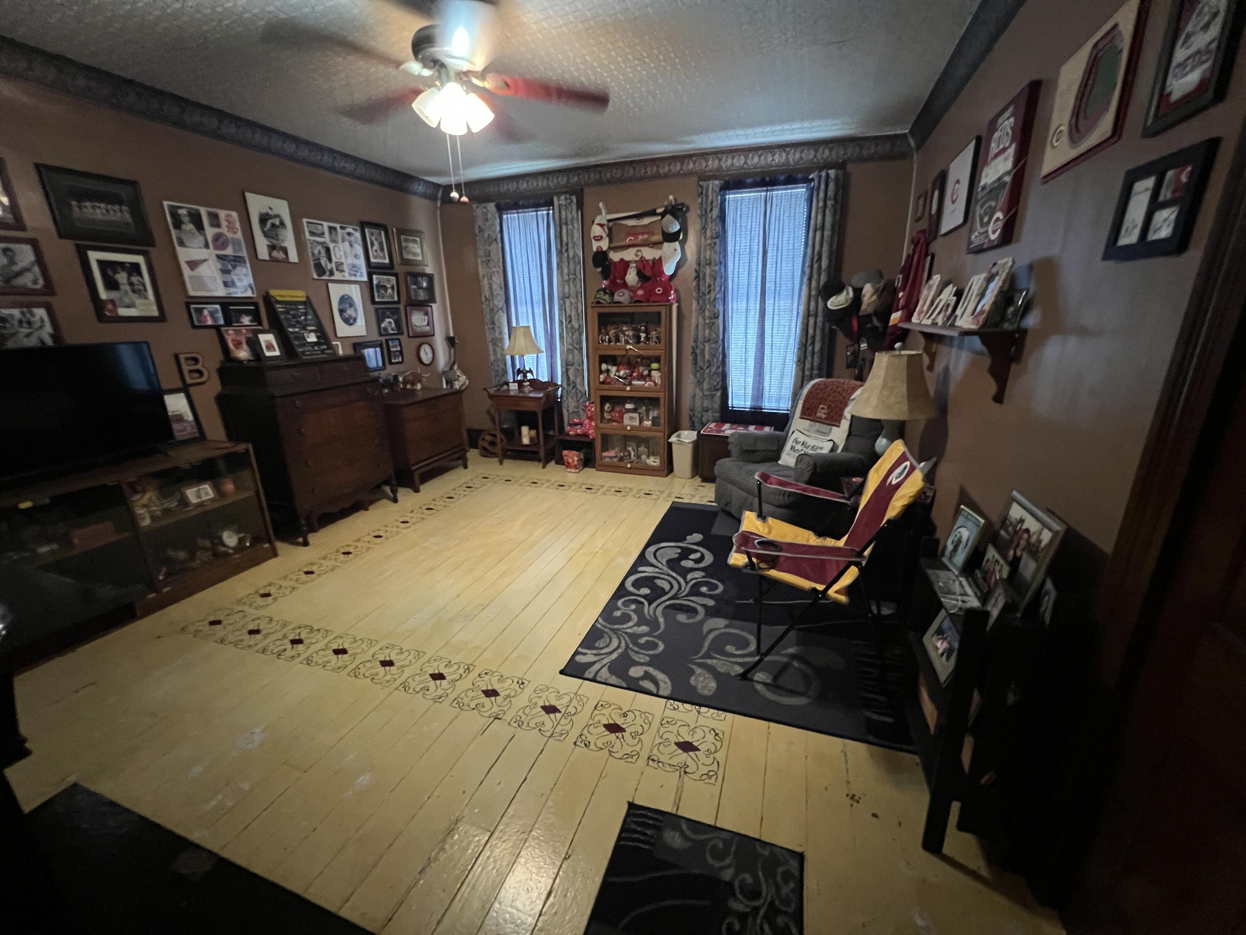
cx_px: 623
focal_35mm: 13
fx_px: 468
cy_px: 468
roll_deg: +2.2
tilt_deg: -19.7
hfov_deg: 106.2
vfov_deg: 89.9
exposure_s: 1/30
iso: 800
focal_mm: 1.57
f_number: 1.8
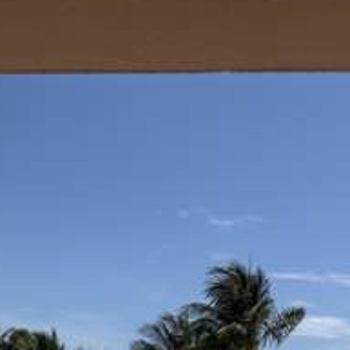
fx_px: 652
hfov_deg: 27.3
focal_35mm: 57
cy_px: 298
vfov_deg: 29.1
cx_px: -42
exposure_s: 1/6993
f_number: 1.6
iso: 50
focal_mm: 5.96
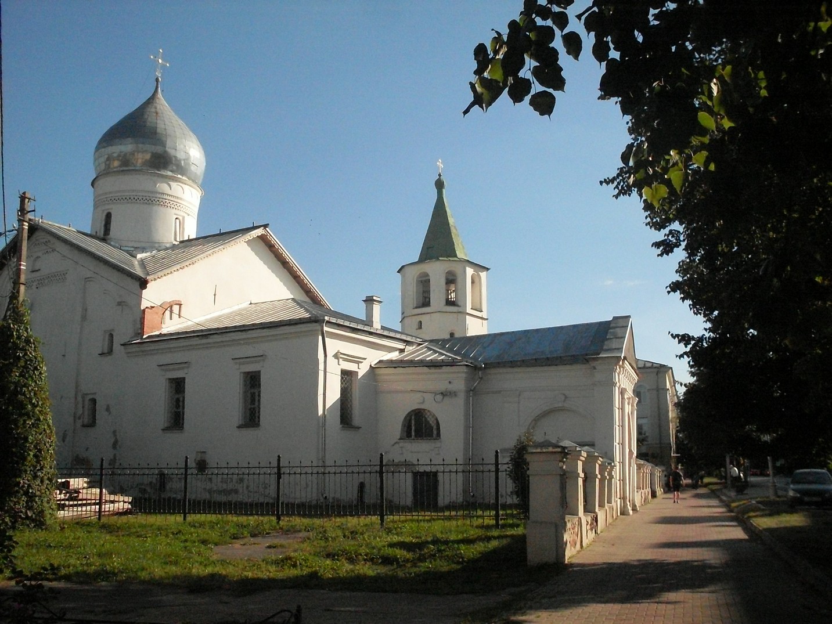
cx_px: 416
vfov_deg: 37.7
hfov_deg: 49.0
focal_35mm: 38
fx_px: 913
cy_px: 312
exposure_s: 1/1000
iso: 400
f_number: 8.4
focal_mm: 6.3
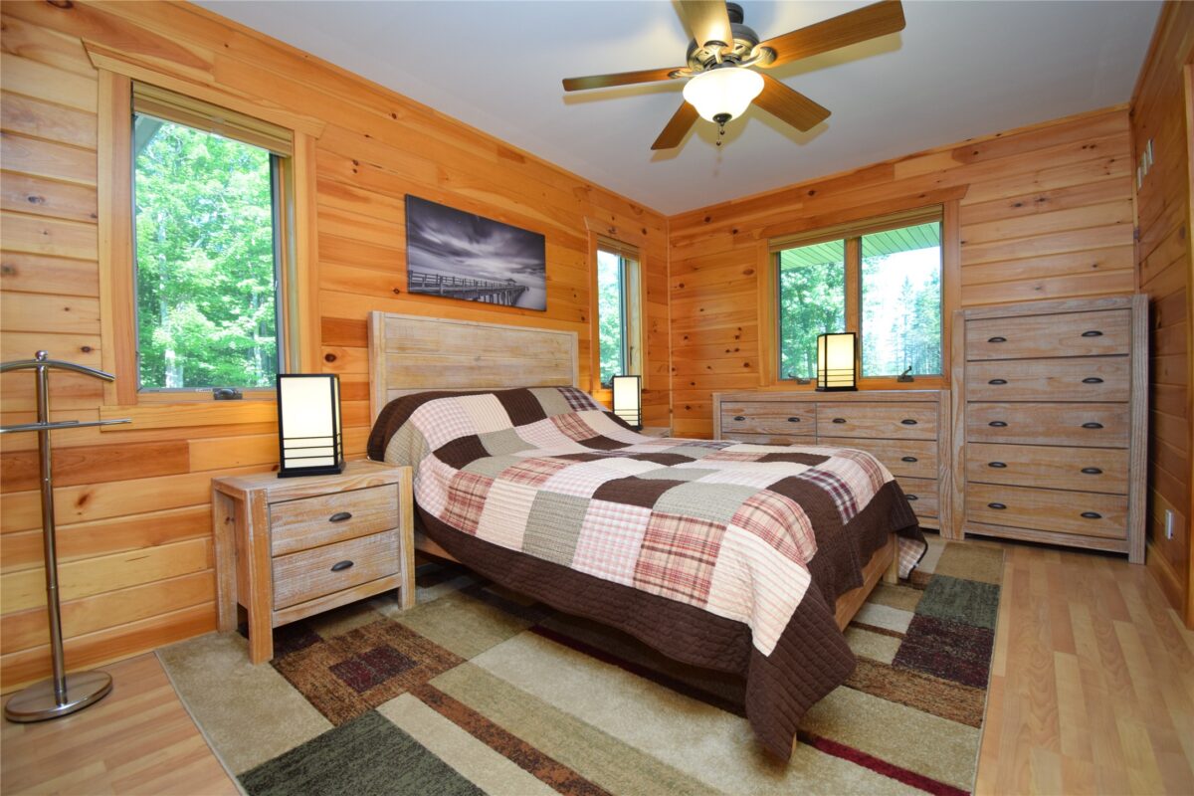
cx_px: 597
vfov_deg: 77.3
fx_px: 497
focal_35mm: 15
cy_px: 398
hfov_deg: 100.4
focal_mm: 10
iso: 450
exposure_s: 1/60
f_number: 4.5
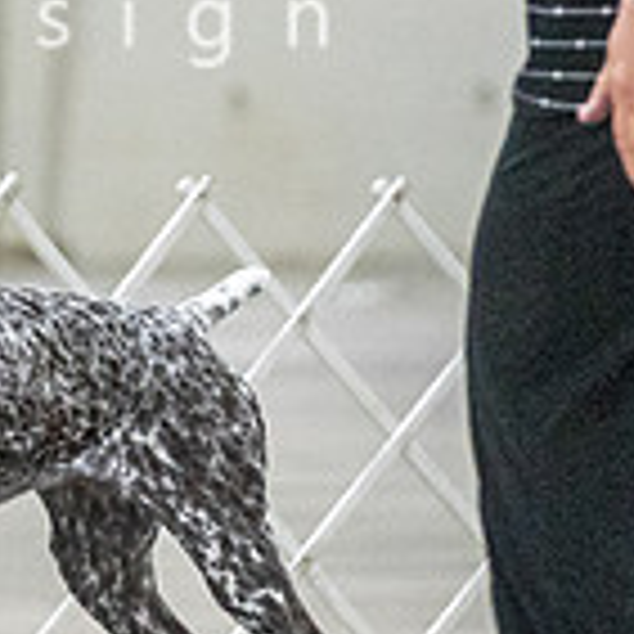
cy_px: 180
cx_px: -321
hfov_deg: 3.6
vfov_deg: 3.6
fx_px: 9967
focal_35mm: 481
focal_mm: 118
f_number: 3.2
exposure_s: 1/400
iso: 6400
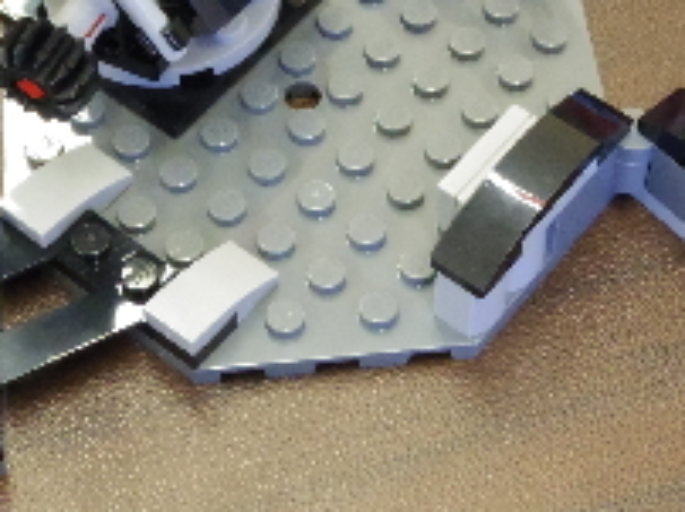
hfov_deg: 18.9
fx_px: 2056
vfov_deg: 14.0
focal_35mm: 104
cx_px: 322
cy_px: 7
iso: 1250
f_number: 4.5
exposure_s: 1/60
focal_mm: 6.3
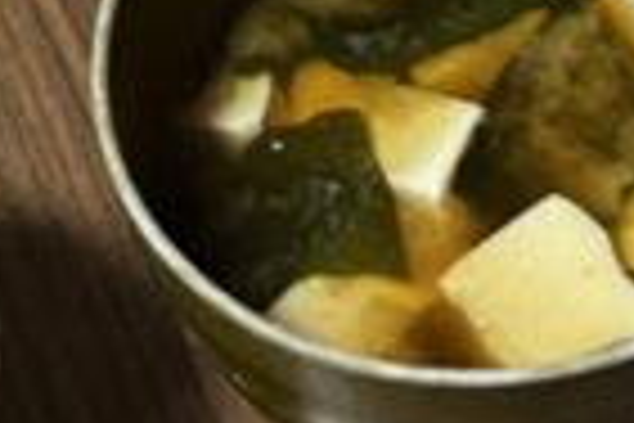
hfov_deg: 10.5
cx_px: 144
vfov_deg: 6.4
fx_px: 3452
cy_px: -855
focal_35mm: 196
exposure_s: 1/60
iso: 250
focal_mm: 5.1
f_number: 1.6
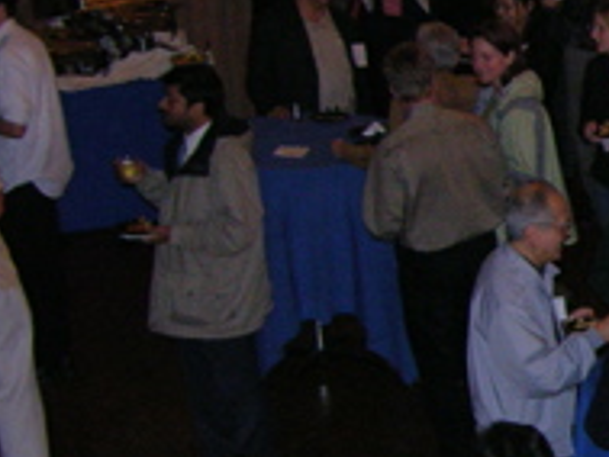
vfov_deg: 10.7
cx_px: 1060
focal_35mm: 137
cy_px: 471
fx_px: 2412
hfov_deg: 13.1
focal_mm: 8.9
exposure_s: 1/60.1
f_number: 2.8
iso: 200
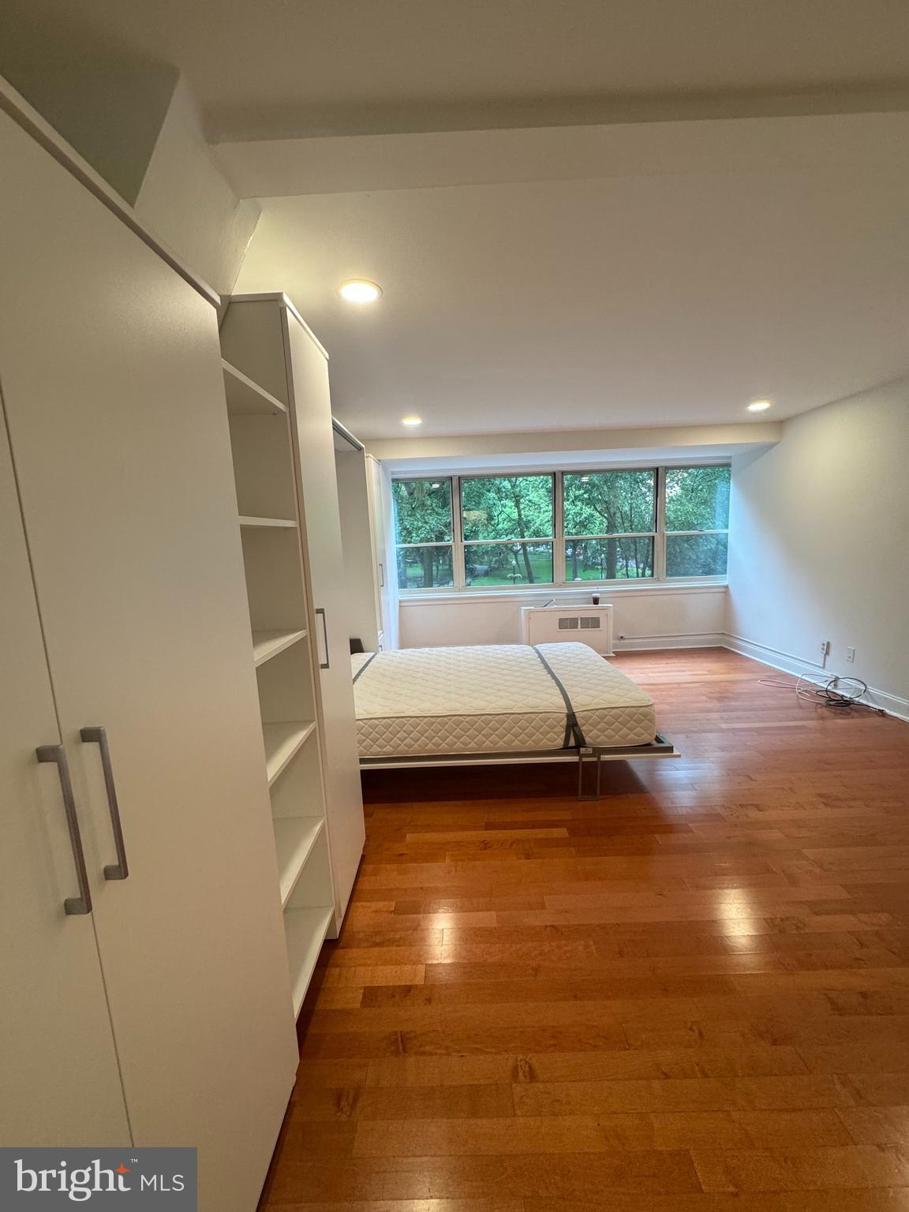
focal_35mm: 14
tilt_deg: -7.0
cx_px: 454
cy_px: 606
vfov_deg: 102.1
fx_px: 490
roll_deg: +2.9
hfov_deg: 85.7
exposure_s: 1/120
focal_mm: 2.22
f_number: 2.2
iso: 200
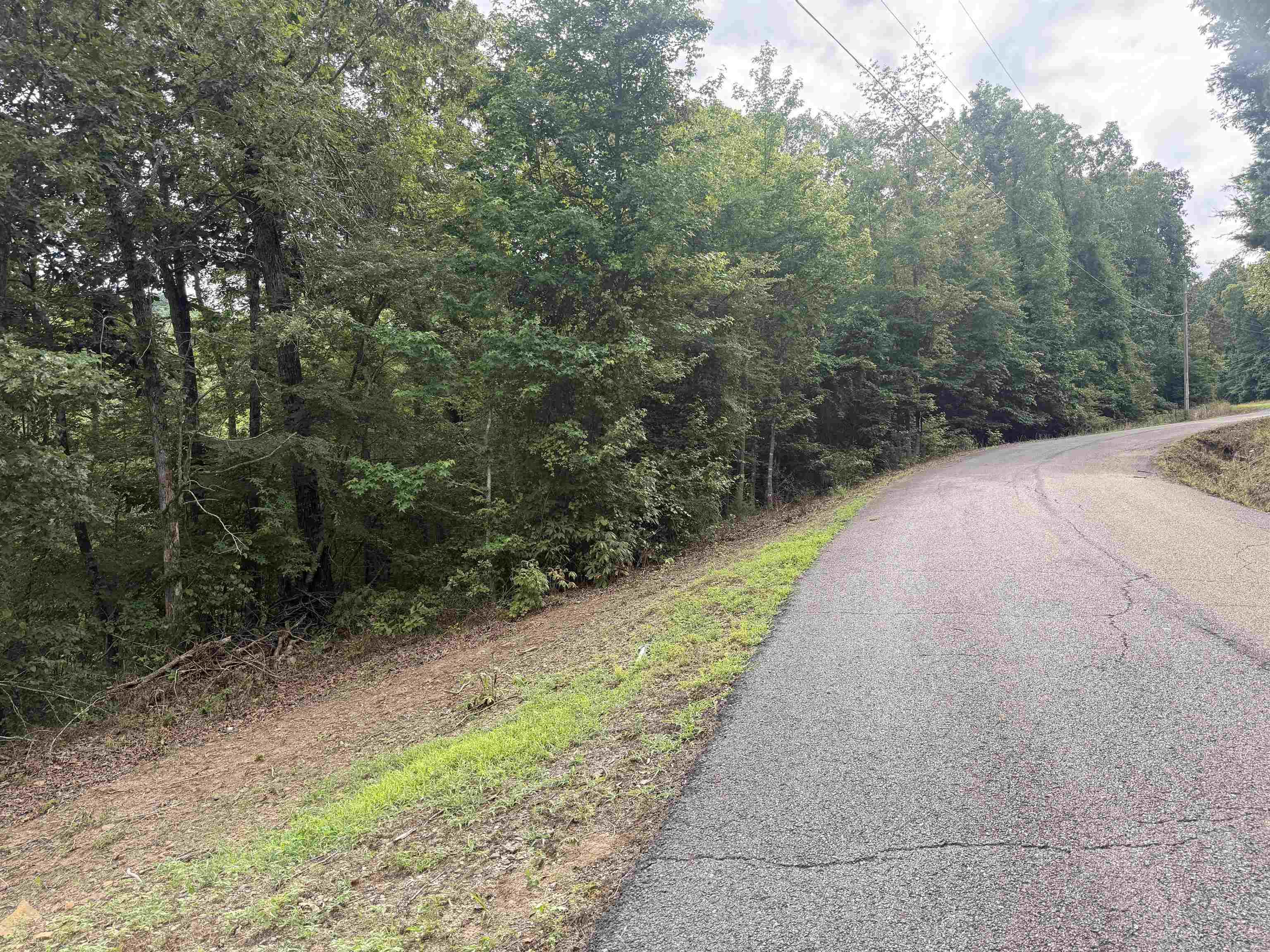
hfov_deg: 71.6
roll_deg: +0.0
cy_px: 476
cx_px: 635
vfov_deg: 56.8
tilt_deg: +1.9
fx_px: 881
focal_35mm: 24
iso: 80
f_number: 1.78
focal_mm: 6.76
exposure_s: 1/757
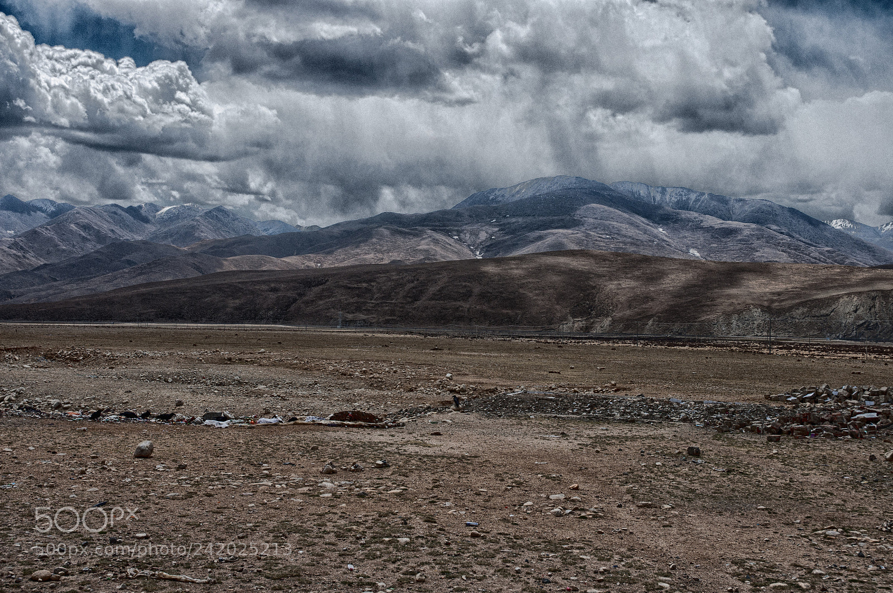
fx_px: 1152
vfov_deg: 28.9
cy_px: 296
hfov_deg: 42.4
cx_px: 446
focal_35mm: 46
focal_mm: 31
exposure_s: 1/1250
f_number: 6.3
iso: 320
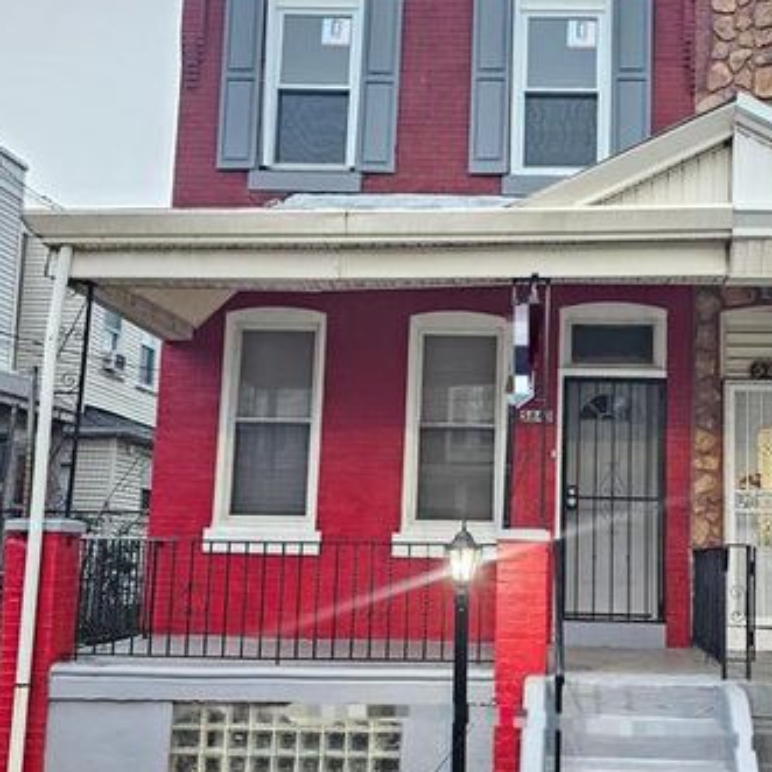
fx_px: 1034
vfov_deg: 40.9
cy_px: 419
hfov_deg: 40.3
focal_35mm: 41
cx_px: 532
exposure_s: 1/60.2
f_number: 1.7
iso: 800
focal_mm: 6.3
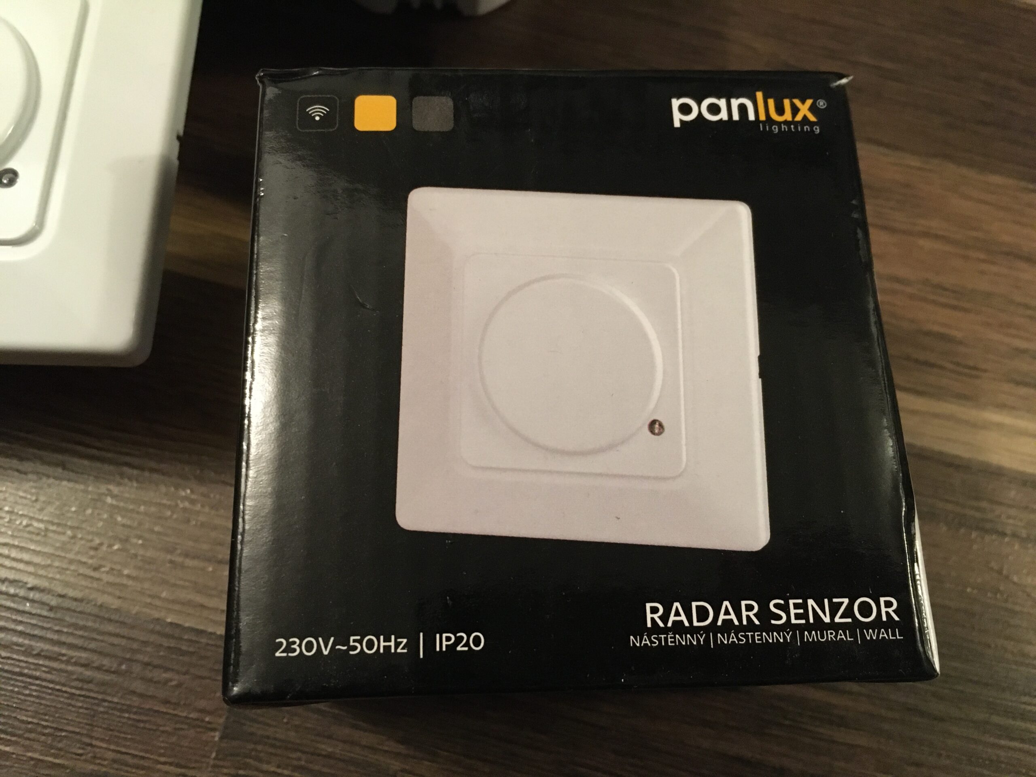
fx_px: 868
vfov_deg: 48.2
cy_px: 388
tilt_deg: -70.7
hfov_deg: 61.7
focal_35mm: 29
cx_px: 518
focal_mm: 4.15
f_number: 2.2
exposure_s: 1/17
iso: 250
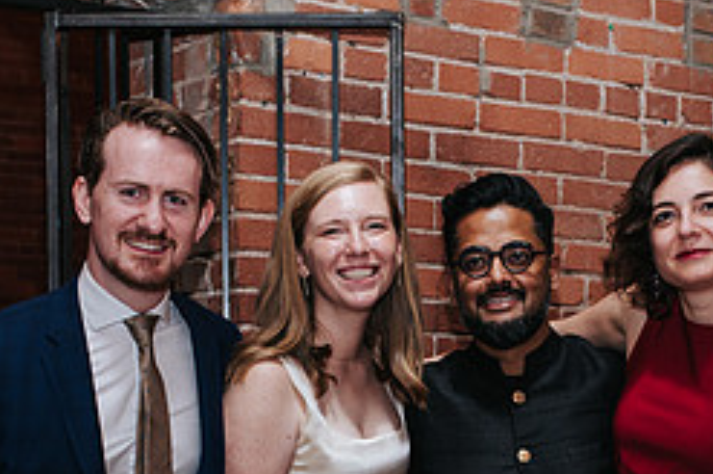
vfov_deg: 14.5
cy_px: 568
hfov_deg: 22.4
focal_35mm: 91
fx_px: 1800
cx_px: 429
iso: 800
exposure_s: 1/200
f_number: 4
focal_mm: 35
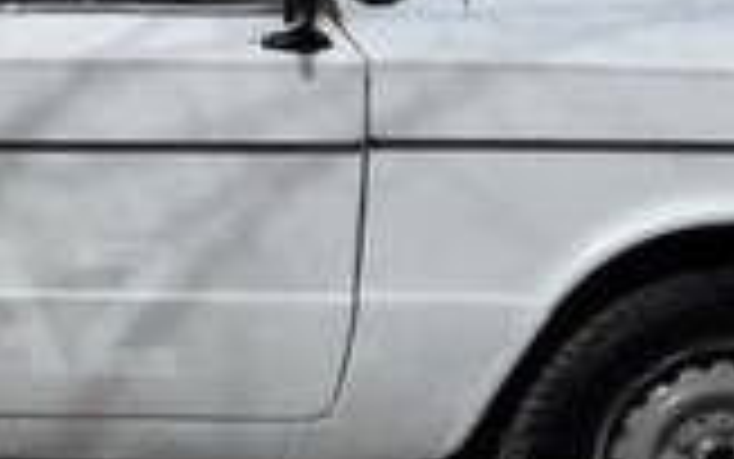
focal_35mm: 120
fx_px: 2401
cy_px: 308
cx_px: -284
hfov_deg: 16.2
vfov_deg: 10.9
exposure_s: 1/2933
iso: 40
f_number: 1.9
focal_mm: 3.7
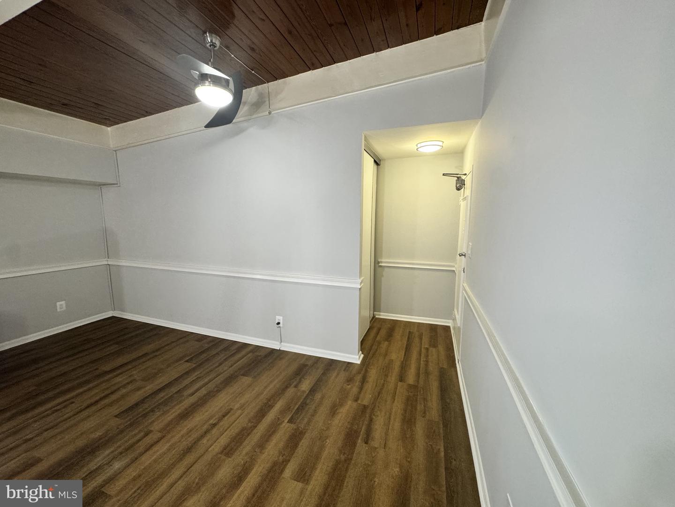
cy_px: 254
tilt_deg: -7.7
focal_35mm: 14
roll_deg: -0.5
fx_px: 273
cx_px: 338
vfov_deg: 85.7
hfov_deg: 102.1
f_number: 2.2
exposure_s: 1/60
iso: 250
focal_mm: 2.22
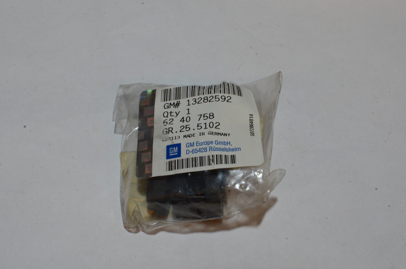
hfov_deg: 37.9
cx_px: 203
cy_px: 134
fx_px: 591
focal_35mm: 52
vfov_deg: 25.6
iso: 2500
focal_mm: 35
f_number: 20
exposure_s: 1/50
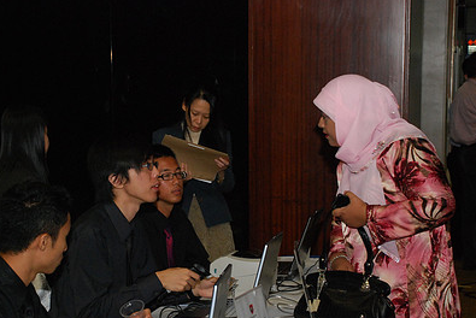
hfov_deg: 21.0
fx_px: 1283
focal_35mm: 97
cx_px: 227
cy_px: 222
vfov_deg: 14.1
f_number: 6.3
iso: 800
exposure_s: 1/60
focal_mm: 44
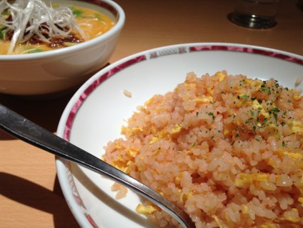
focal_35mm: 35
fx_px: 307
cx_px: 149
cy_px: 120
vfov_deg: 40.8
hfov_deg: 52.6
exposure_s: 1/120
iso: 80
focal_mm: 4.13
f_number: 2.4
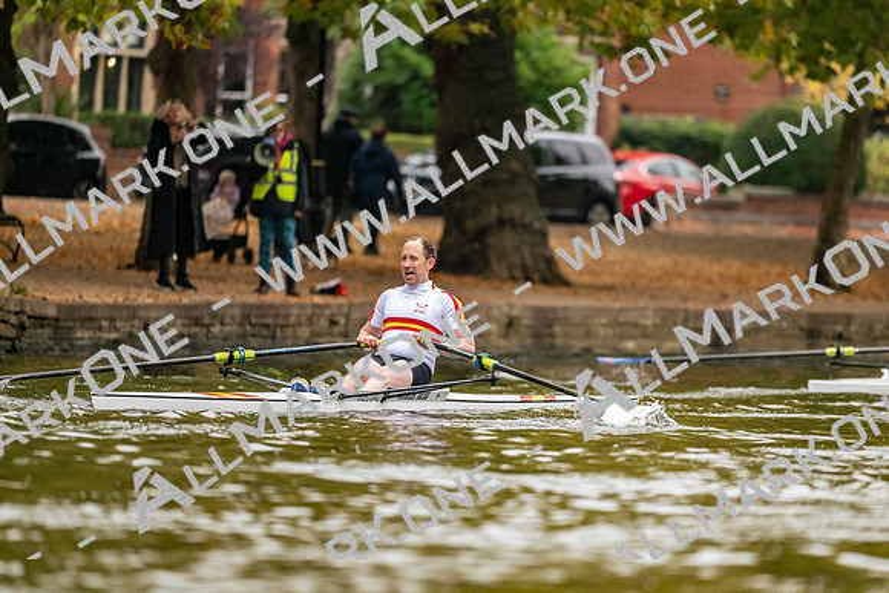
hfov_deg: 5.2
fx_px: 9880
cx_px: 444
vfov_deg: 3.4
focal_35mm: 400
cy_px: 296
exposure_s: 1/2000
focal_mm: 400
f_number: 4.5
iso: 3200
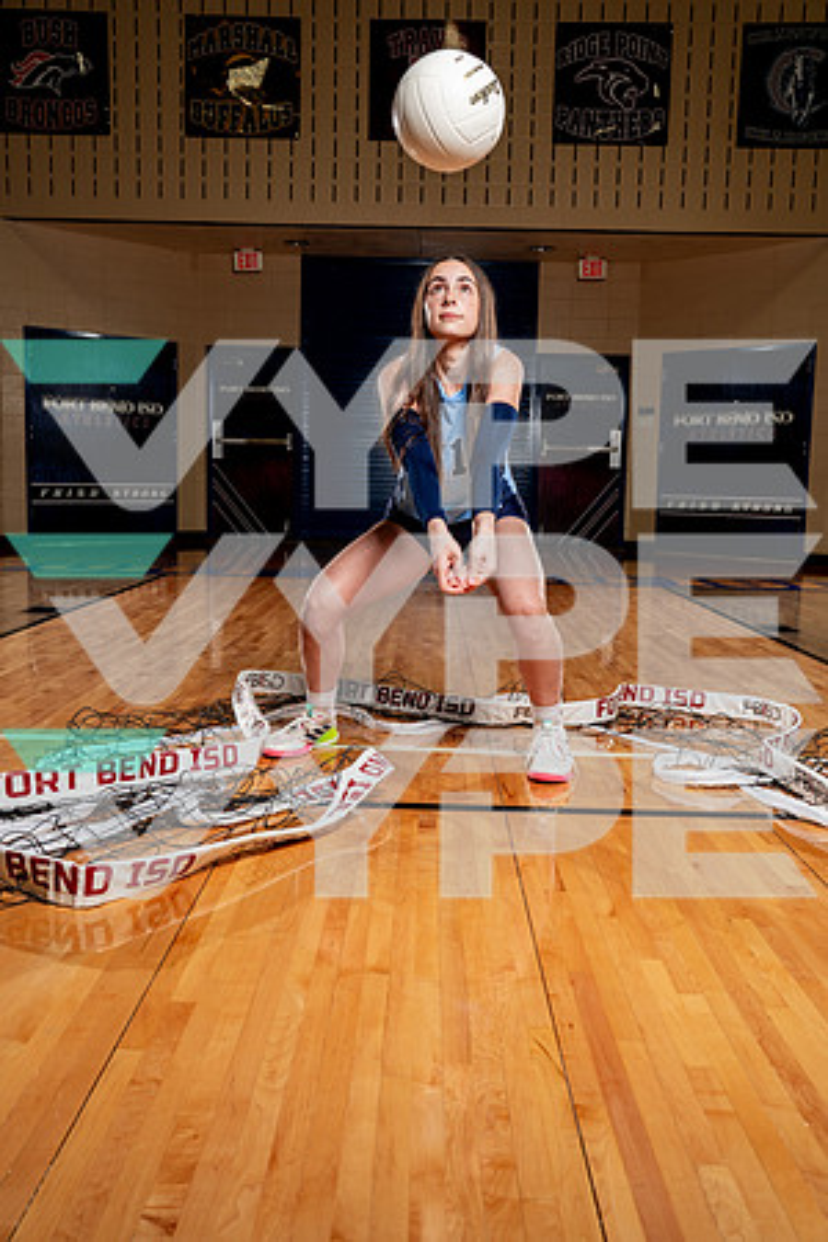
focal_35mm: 33
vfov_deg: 57.2
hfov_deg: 40.0
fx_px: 1138
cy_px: 621
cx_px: 414
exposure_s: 1/250
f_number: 5.6
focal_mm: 33
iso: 200
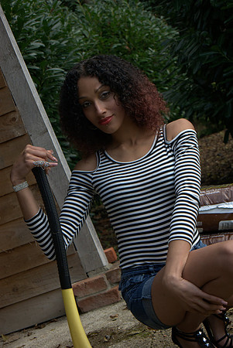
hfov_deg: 18.2
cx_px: 116
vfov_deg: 27.0
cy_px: 174
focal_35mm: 75
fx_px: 726
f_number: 5.6
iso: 200
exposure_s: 1/100
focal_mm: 50
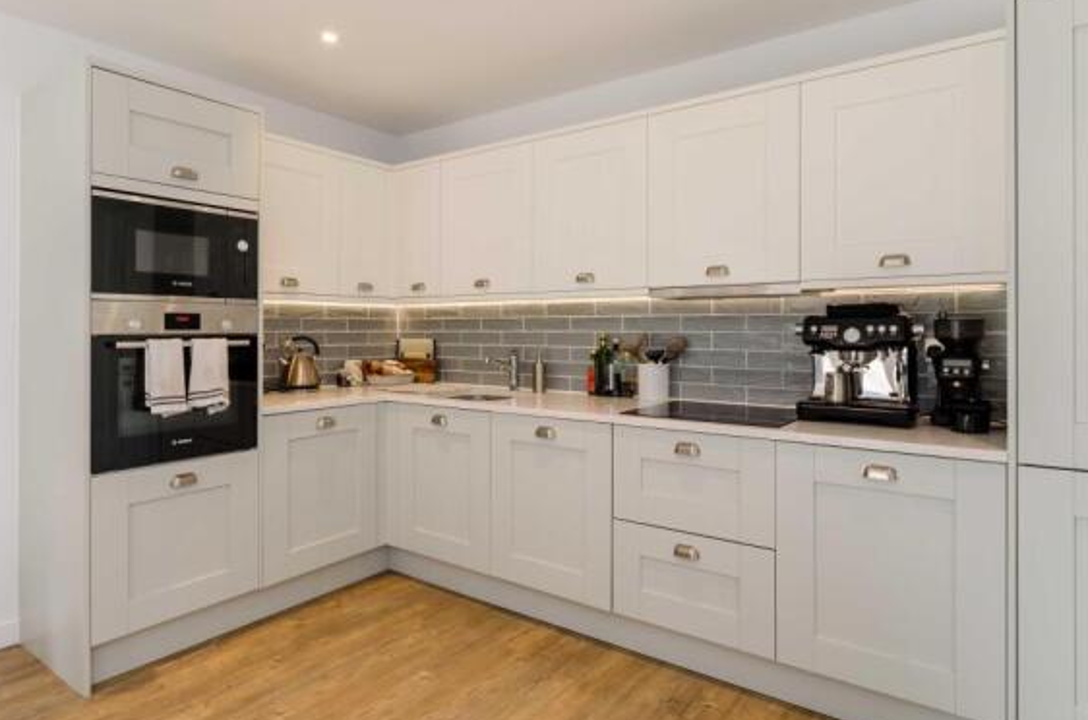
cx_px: 517
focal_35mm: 21
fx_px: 633
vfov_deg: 59.1
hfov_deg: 81.3
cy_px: 315
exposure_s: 1/40
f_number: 7.1
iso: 500
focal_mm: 12
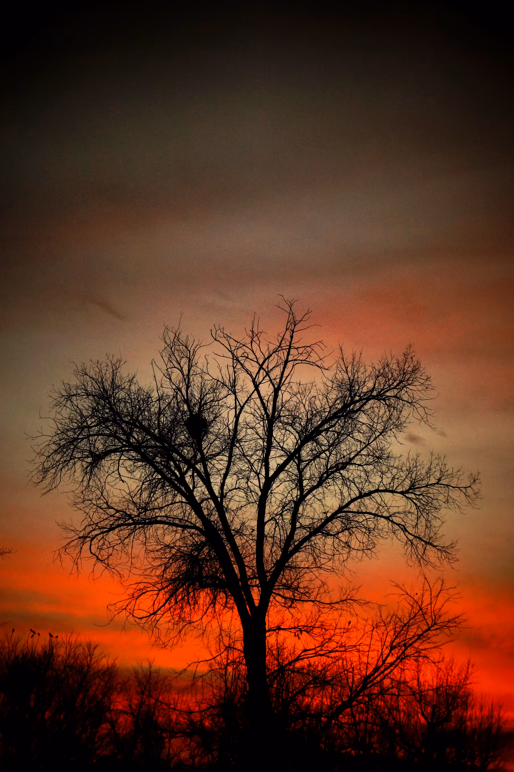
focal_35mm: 82
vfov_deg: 24.6
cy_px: 386
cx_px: 257
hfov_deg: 16.5
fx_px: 1769
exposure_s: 1/250
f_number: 9
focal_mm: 55
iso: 800
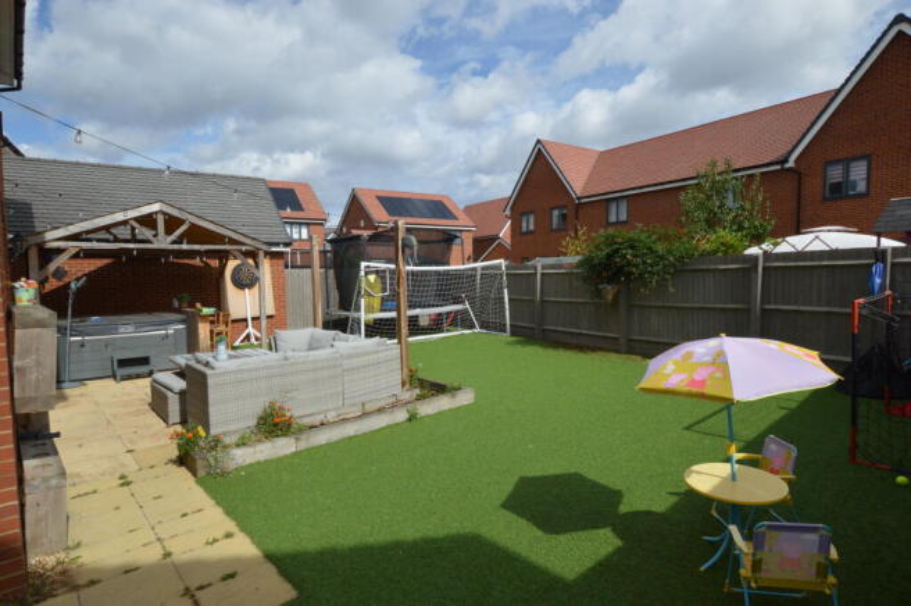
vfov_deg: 67.3
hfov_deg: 90.1
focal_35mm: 18
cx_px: 456
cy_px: 303
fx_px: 455
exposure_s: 1/640
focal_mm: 12
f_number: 13
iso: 800
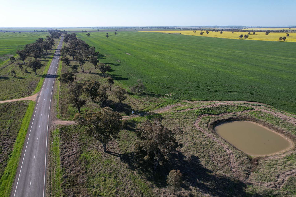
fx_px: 181
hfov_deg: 78.6
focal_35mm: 22
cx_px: 148
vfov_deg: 57.2
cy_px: 98
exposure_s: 1/1250
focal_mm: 8.38
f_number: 2.8
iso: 100
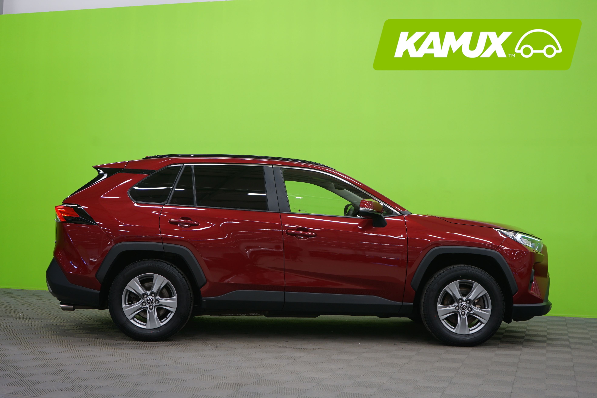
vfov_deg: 28.6
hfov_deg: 41.9
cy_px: 199
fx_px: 779
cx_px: 298
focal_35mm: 47
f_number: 5
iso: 400
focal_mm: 47
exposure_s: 1/8
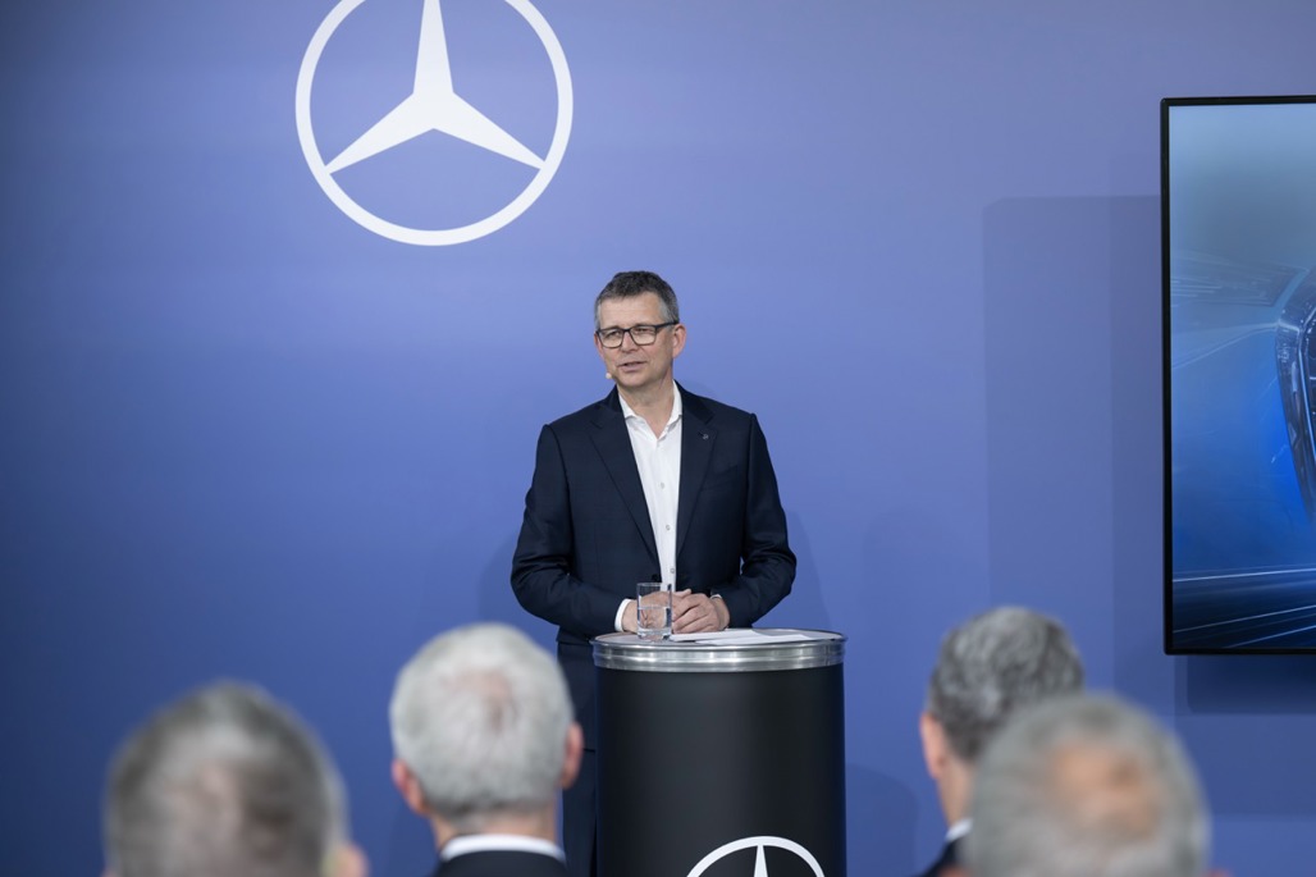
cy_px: 438
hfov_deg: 25.7
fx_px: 2887
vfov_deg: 17.3
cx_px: 658
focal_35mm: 79
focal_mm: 79
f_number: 3.2
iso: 1600
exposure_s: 1/500
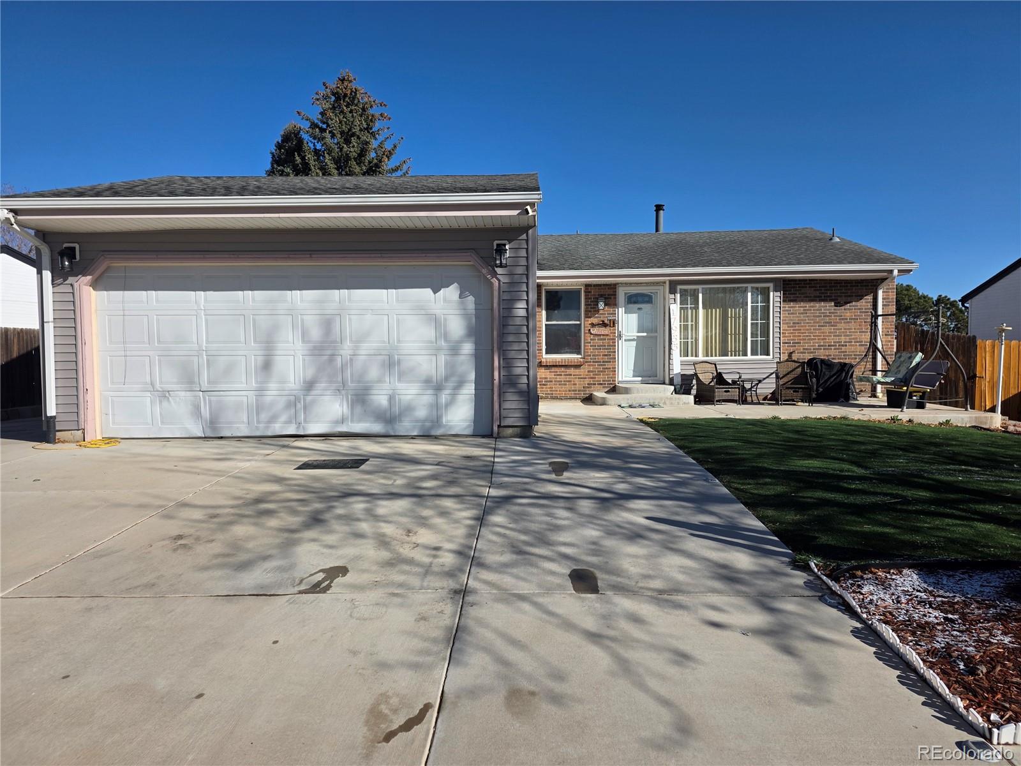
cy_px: 383
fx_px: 678
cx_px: 510
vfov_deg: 58.9
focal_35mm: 23
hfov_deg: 73.9
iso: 80
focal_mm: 6.3
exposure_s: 1/7944
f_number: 1.7
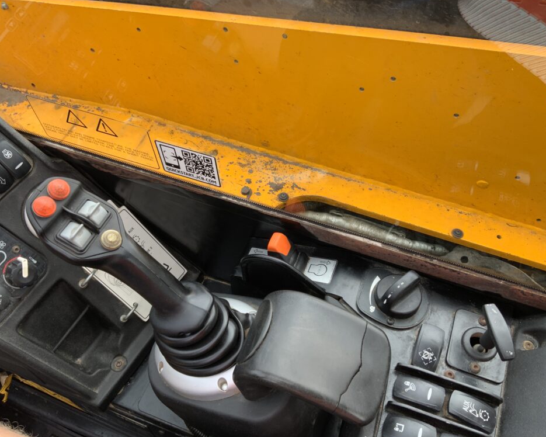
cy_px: 219
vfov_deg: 47.1
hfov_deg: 57.2
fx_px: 501
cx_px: 271
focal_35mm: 31
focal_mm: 3
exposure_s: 1/134
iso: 16
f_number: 1.8
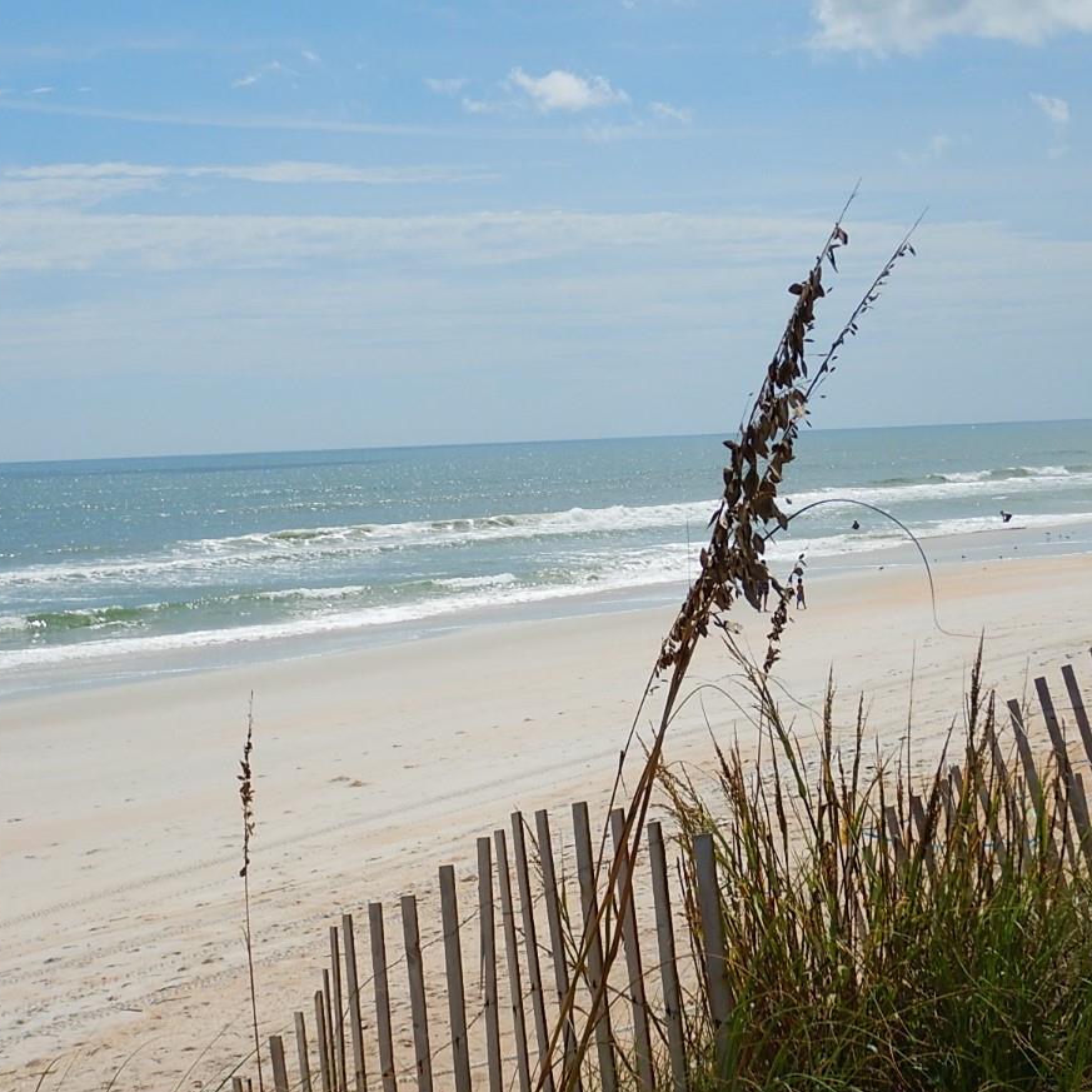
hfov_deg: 24.7
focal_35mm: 70
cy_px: 494
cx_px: 542
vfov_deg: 24.6
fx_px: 2498
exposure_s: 1/640
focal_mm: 8.5
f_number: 8.6
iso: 125
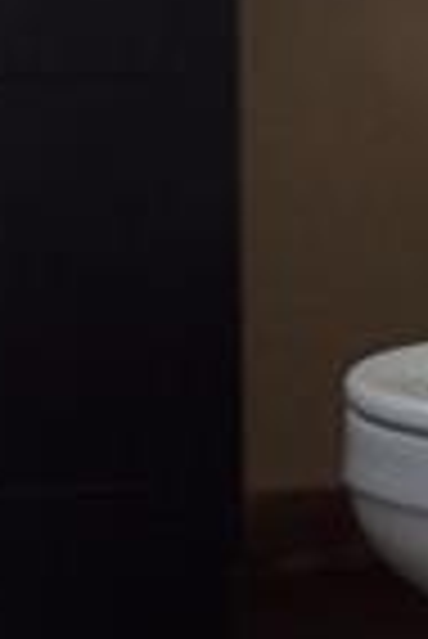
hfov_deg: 8.7
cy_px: 36
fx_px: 2793
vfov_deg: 12.9
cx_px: 74
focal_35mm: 157
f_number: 3.9
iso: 200
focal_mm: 5.1
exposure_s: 1/34
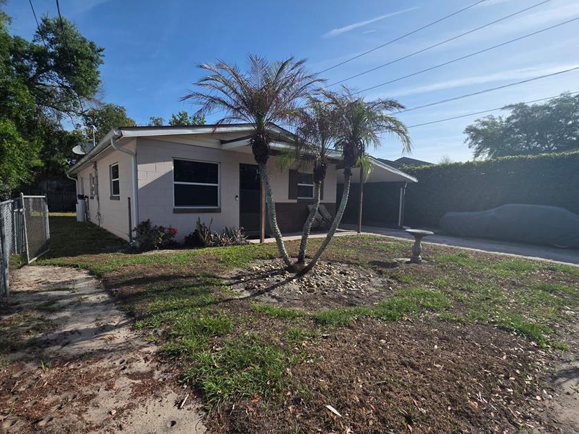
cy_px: 230
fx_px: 268
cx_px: 283
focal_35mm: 16
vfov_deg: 78.0
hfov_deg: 94.5
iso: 40
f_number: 1.9
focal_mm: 2.2
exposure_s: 1/2544
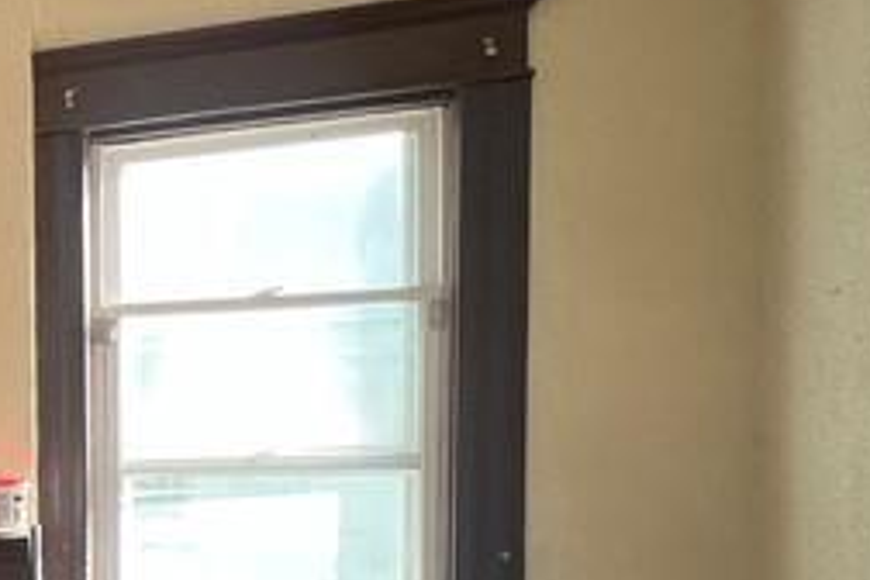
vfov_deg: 24.1
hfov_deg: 25.0
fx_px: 1329
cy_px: 497
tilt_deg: -2.9
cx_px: -518
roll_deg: +1.7
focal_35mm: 55
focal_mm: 1.57
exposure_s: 1/99
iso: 64
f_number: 1.8
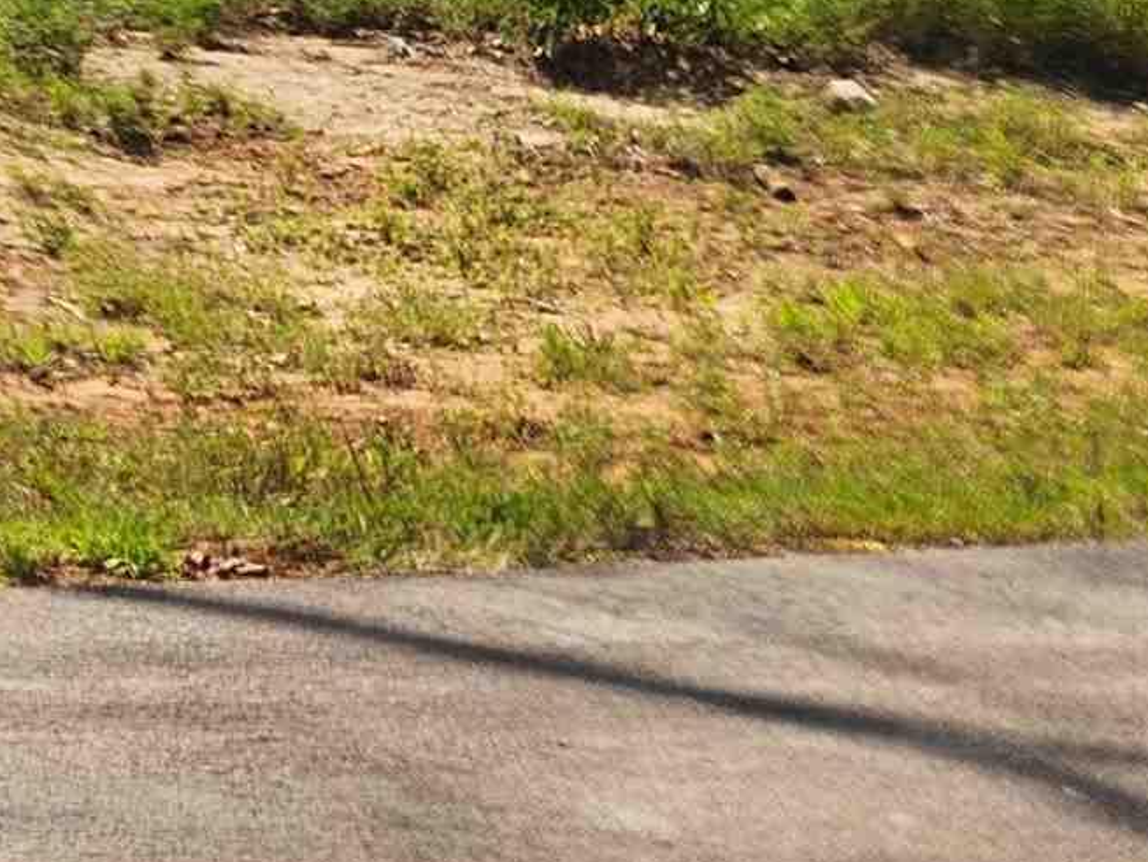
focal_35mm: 108
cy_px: -518
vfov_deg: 12.8
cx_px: -1297
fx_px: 3583
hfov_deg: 14.4
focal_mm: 5.4
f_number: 1.8
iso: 20
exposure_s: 1/1468
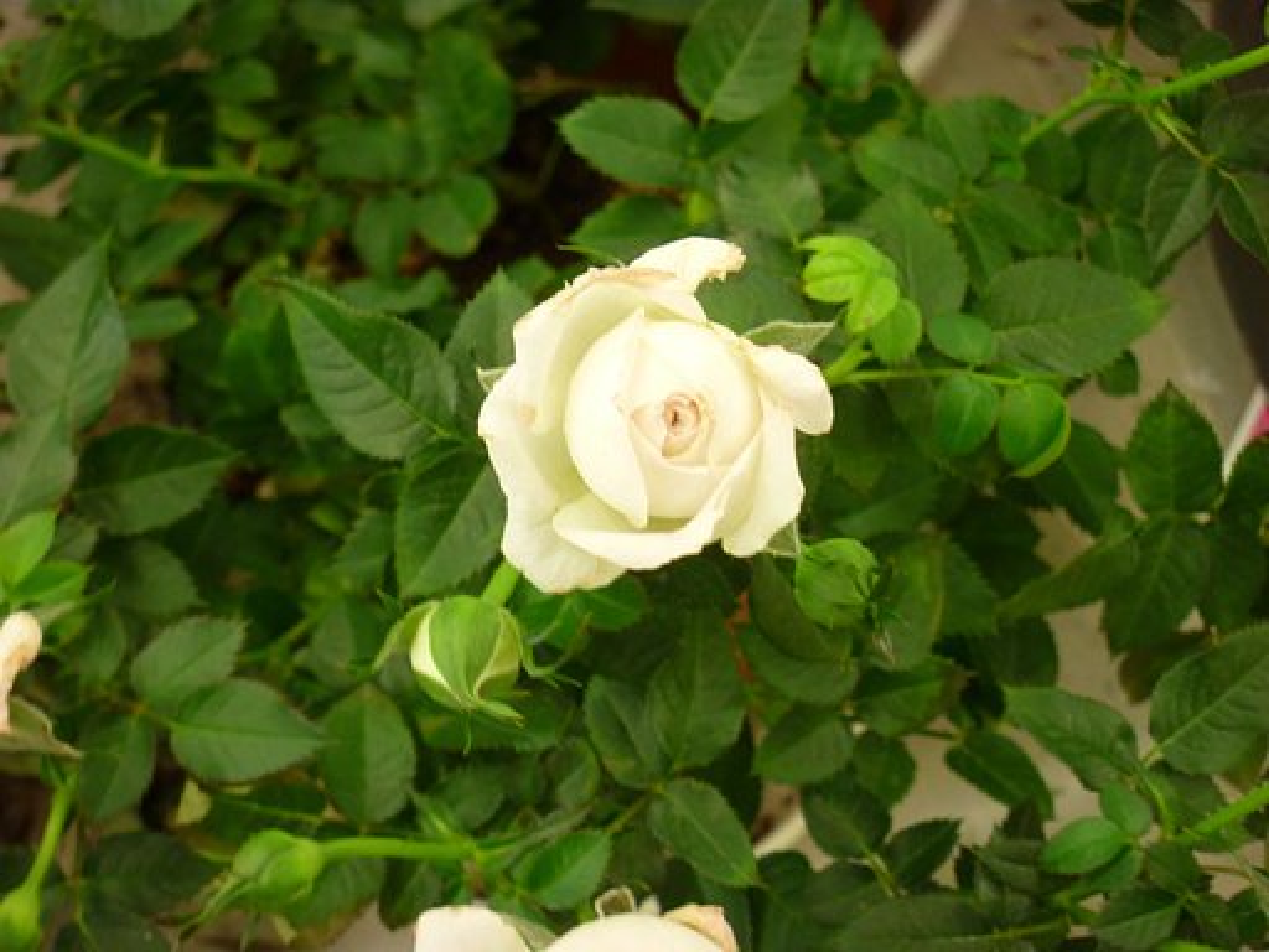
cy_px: 476
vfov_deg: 22.3
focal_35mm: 66
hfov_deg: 29.4
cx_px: 634
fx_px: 2420
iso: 200
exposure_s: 1/13
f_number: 4
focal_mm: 11.8
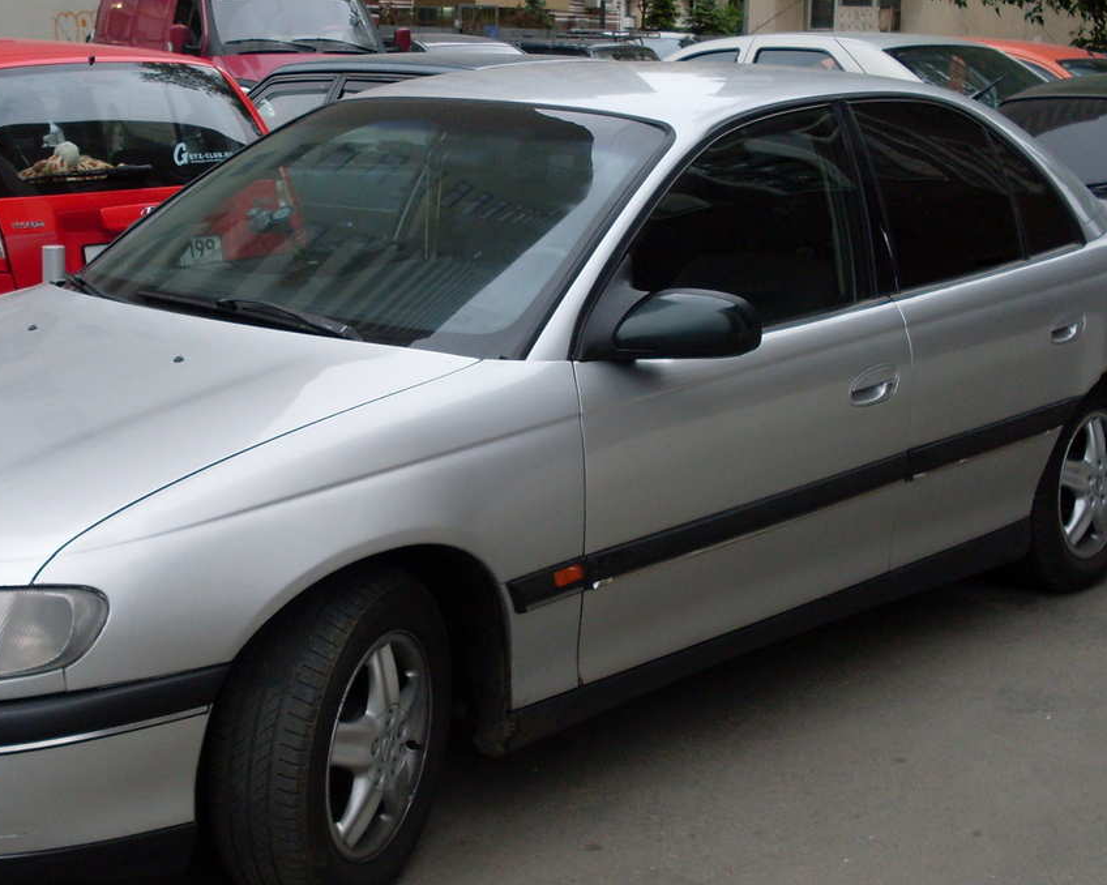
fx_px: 1834
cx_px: 420
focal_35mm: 56
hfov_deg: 33.4
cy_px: 437
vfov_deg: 27.1
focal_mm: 6.3
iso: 100
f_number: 2.8
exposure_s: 1/60
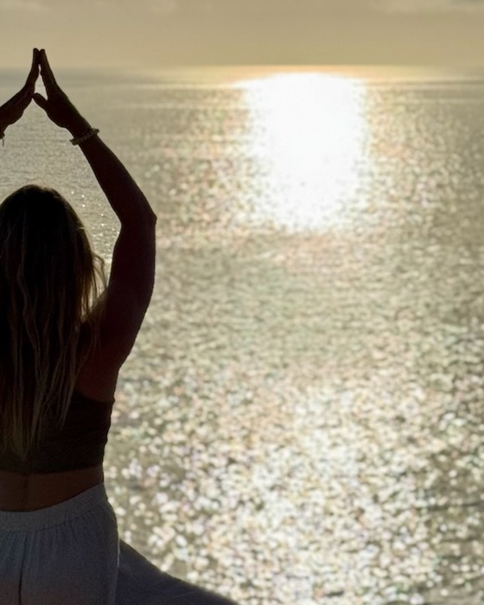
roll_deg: -1.1
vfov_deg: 14.1
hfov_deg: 11.2
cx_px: 131
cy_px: 317
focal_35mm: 137
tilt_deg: -5.0
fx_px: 2453
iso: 64
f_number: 1.78
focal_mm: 6.76
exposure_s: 1/50000
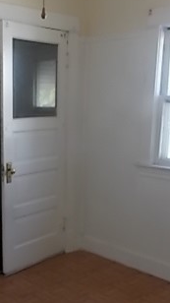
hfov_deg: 22.8
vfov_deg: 39.6
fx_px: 417
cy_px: 190
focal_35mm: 52
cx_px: 45
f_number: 3.1
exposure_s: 1/40
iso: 80
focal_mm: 4
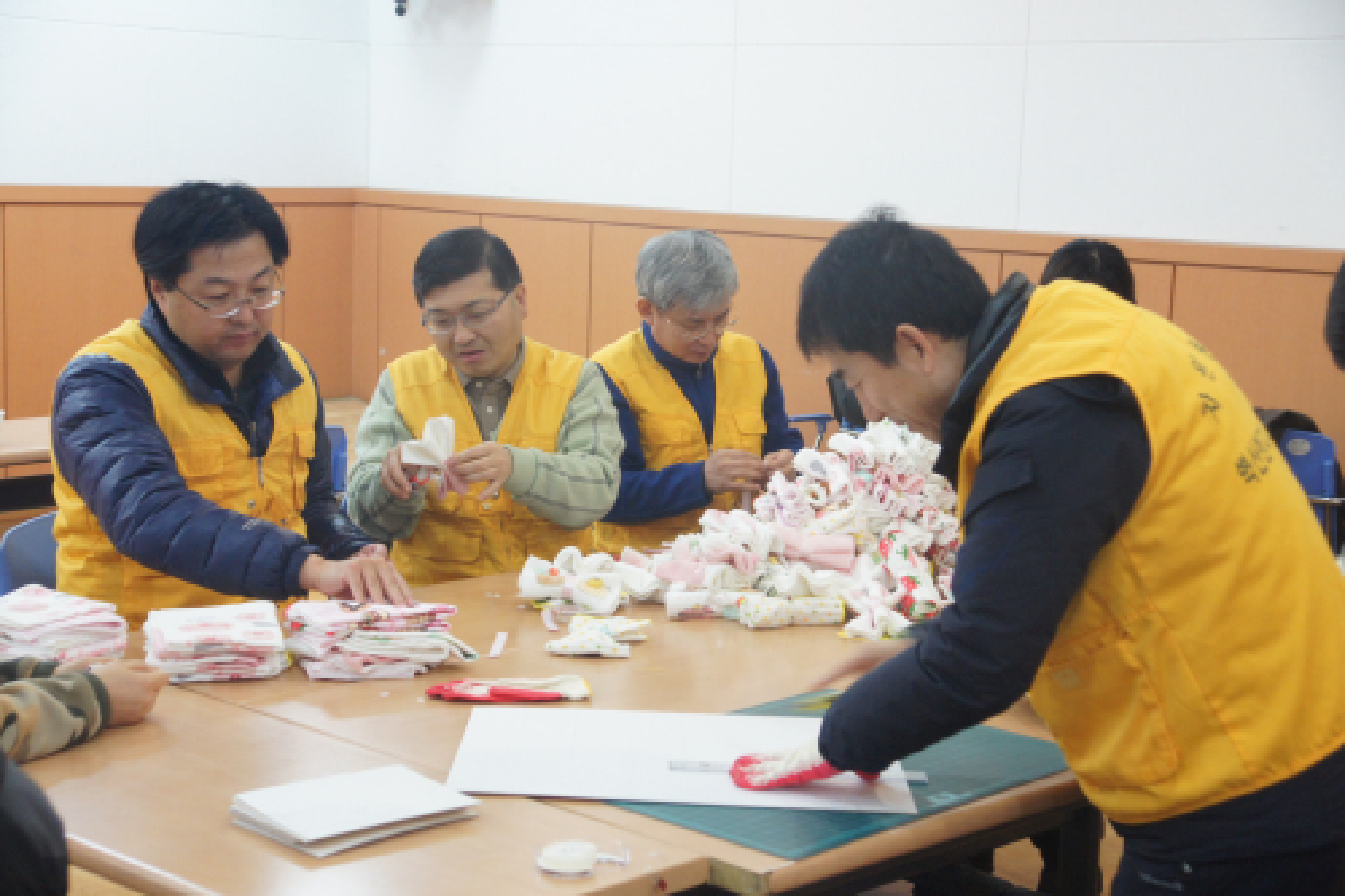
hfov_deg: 33.4
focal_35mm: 60
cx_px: 672
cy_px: 448
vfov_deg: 22.6
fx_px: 2241
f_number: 5
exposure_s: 1/30
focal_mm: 40
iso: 1600
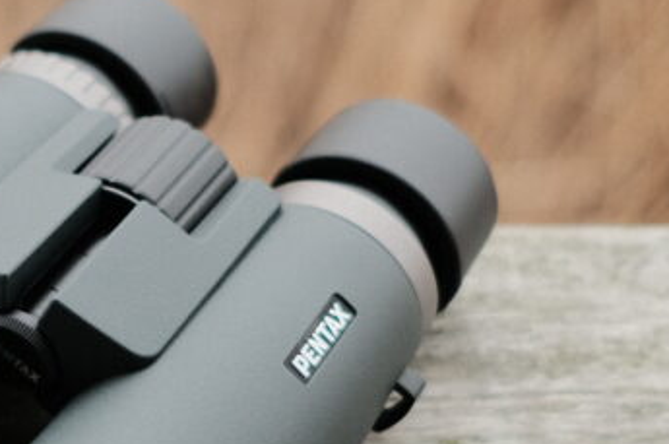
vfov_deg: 13.1
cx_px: 64
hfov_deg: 19.3
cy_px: 185
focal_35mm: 104
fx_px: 1930
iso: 800
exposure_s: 1/170
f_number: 2
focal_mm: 23
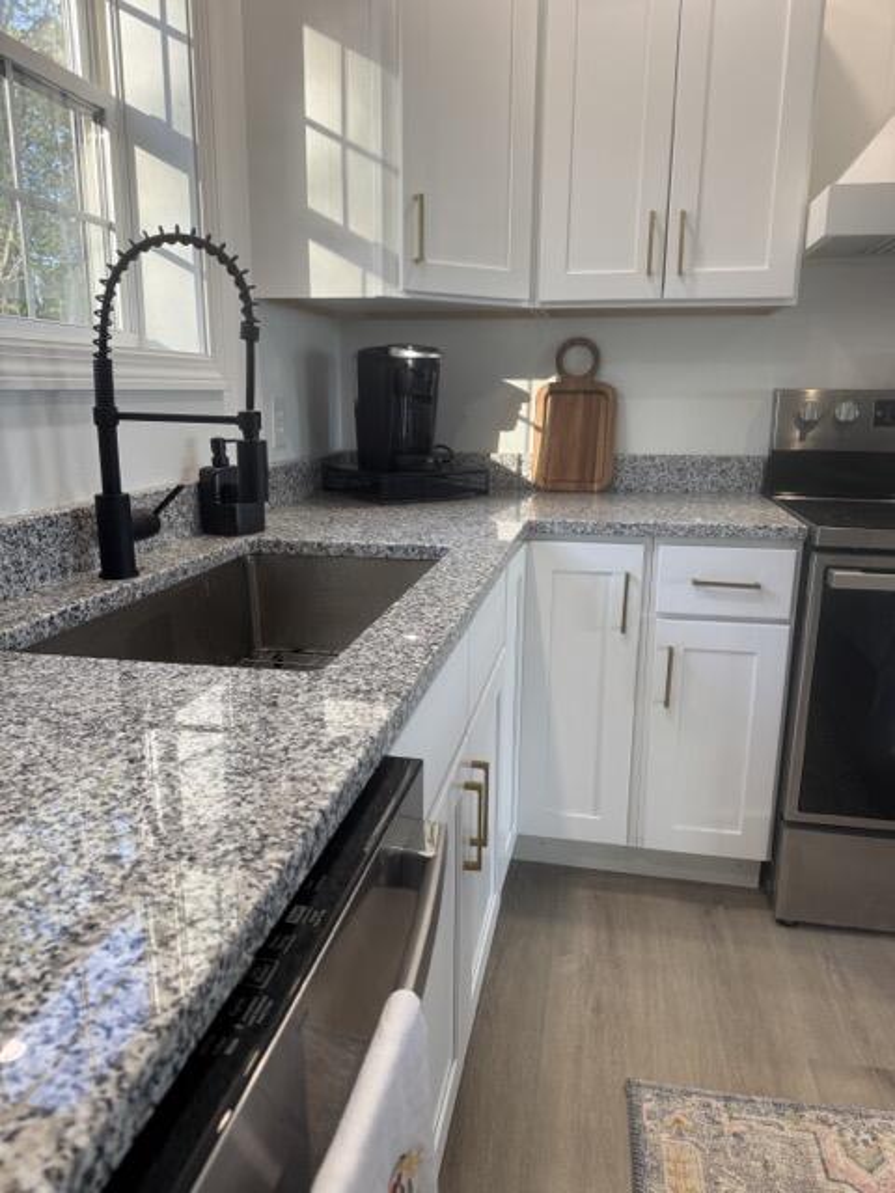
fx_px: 827
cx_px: 448
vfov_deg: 71.6
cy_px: 596
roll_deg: +0.2
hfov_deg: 56.8
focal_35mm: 24
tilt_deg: -13.8
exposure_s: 1/120
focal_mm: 6.76
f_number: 1.78
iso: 125
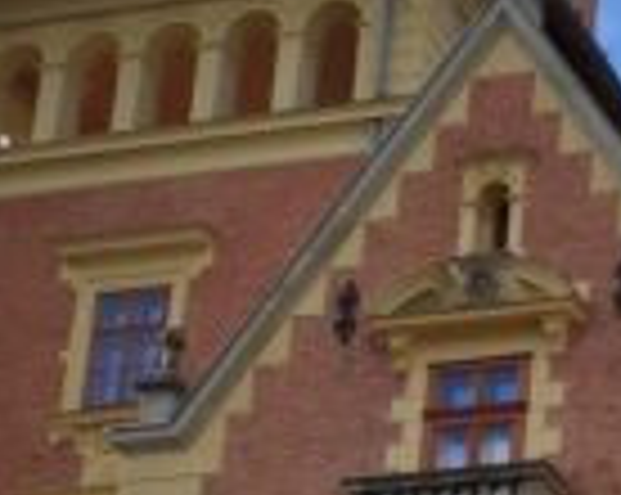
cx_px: 1184
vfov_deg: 12.8
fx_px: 2001
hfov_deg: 14.9
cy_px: 891
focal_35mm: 109
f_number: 1.9
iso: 100
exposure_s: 1/2789
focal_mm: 3.94
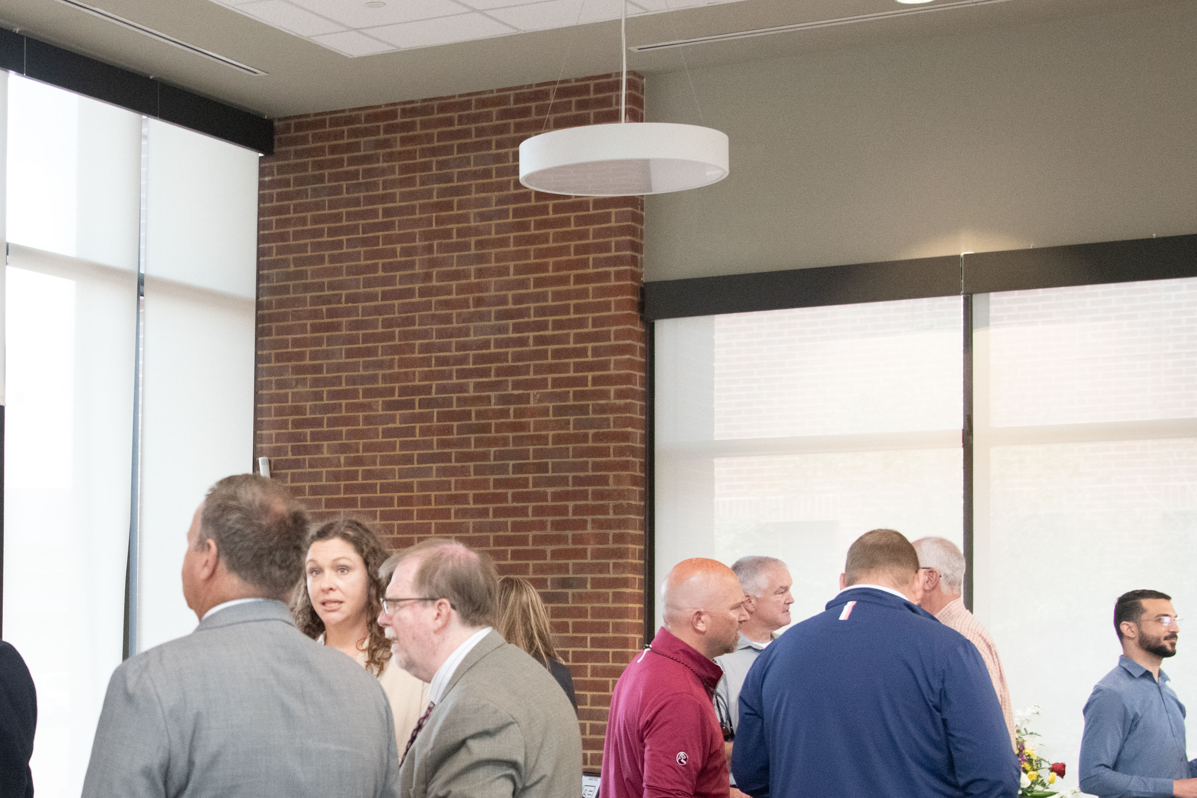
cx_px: 250
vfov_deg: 17.7
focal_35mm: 77
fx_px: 2560
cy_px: 559
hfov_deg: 25.9
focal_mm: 42
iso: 5000
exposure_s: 1/160
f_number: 5
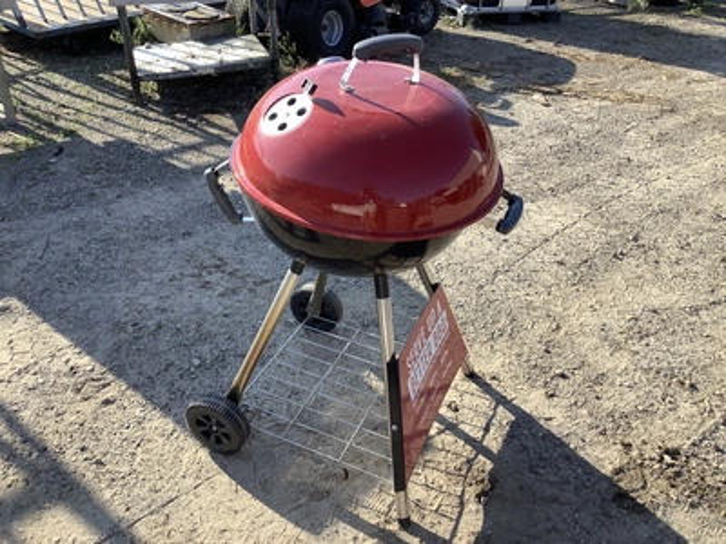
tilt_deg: -33.2
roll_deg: -3.5
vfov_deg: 45.4
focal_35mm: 31
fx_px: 650
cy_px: 272
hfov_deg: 58.4
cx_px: 363
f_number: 2.4
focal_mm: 3.3
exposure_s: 1/554
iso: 25
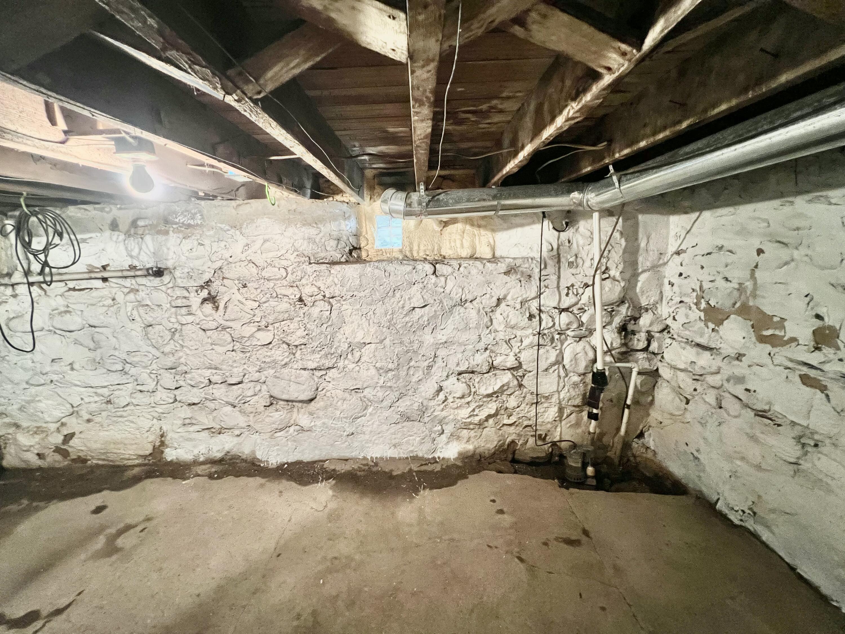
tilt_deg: -11.7
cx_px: 422
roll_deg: +1.8
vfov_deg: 89.9
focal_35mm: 13
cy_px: 317
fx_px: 317
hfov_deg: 106.2
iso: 640
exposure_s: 1/60
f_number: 1.8
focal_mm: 1.57
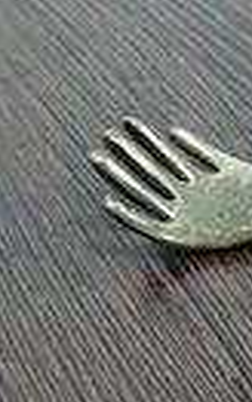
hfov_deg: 13.1
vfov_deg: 22.9
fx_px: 988
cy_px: 292
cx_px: 452
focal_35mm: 90
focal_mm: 4.27
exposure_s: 1/25
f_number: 1.8
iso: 1575
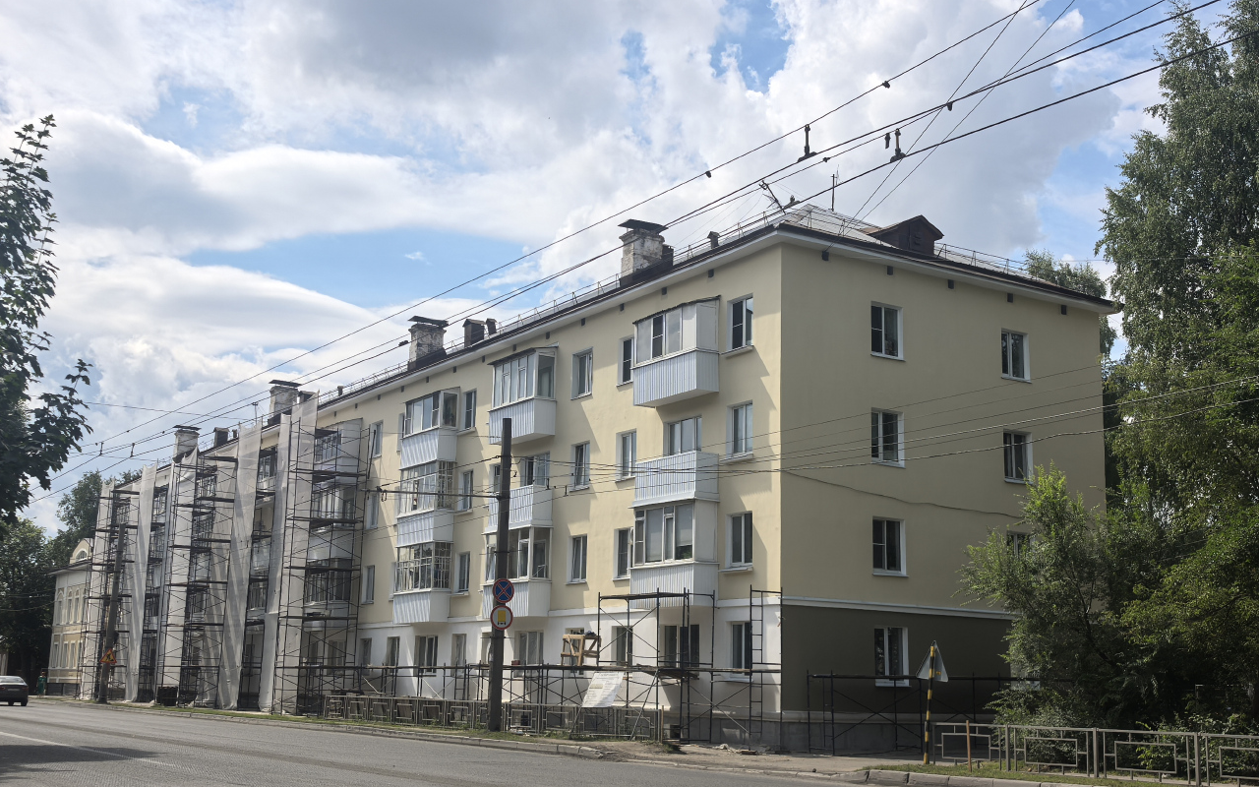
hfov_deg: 47.2
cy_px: 405
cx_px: 625
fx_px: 1441
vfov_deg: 30.5
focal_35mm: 42
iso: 50
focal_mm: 6.98
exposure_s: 1/3106
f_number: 2
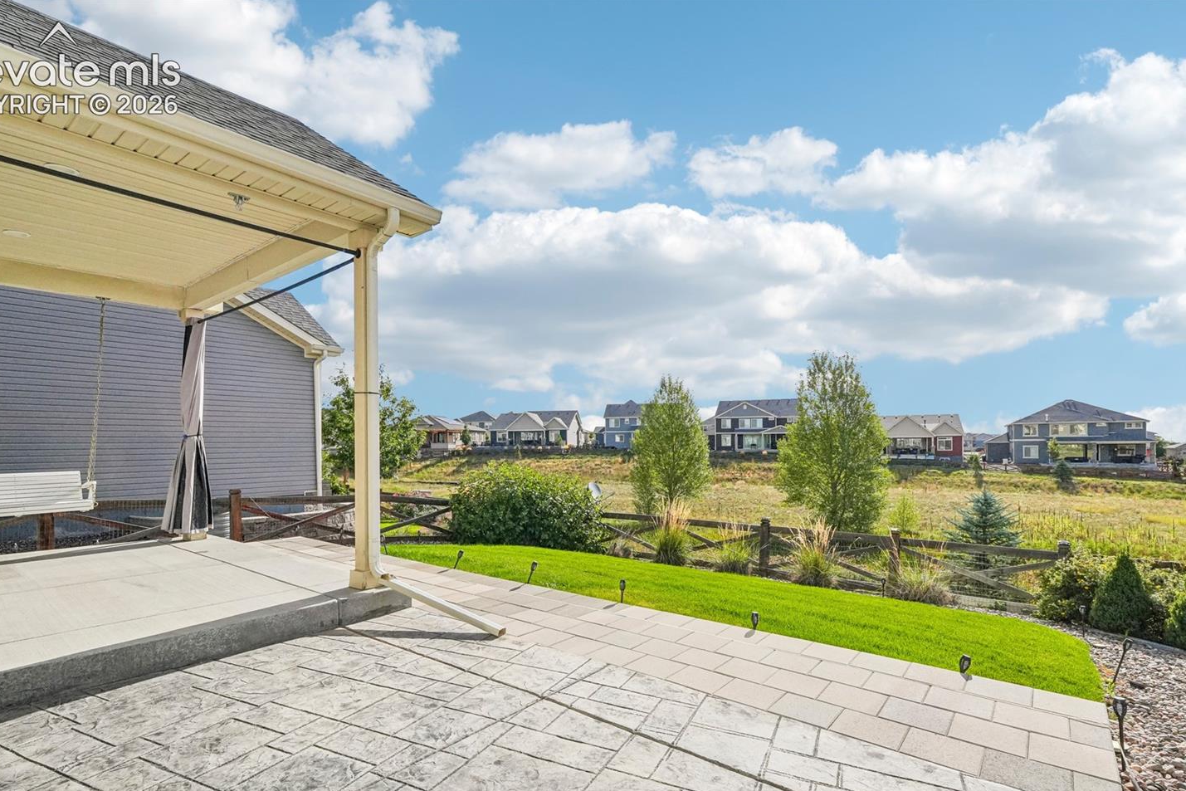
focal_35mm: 17
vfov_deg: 70.2
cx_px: 597
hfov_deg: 93.3
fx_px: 560
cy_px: 447
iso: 800
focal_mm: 10
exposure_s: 1/4000
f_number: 8
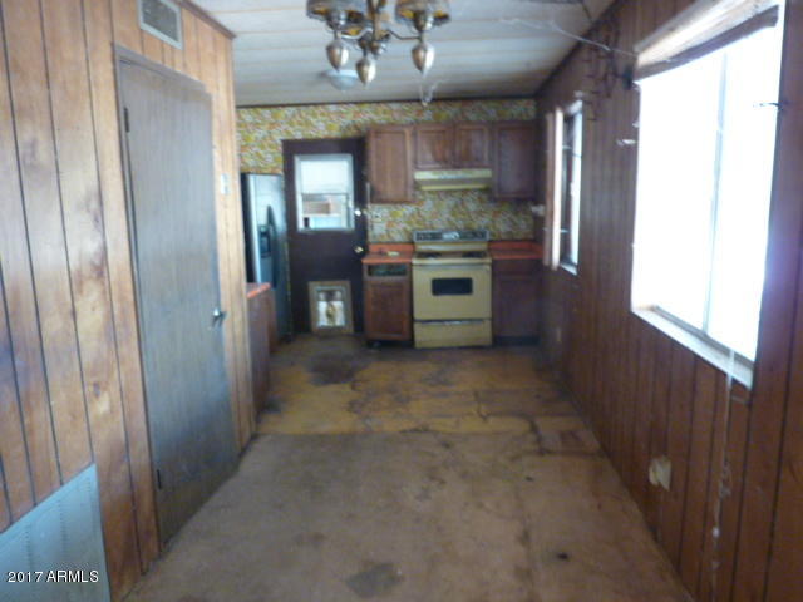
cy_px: 301
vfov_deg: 54.9
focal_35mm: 25
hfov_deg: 69.4
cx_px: 402
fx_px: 580
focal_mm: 4.1
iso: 400
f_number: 3.3
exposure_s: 1/8
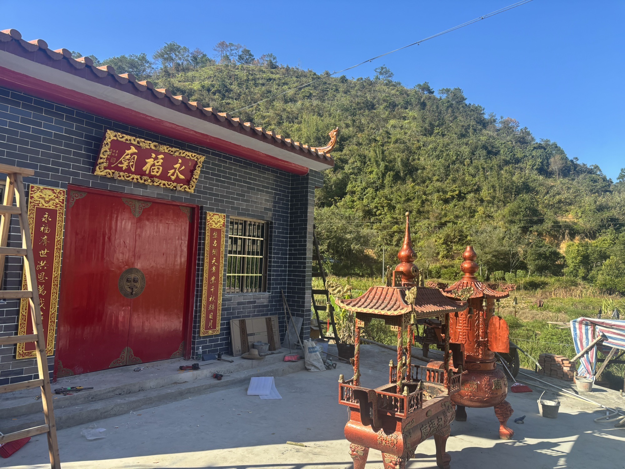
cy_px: 234
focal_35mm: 26
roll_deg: -1.7
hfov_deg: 67.3
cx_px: 312
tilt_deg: +3.9
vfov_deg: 53.1
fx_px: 469
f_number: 1.6
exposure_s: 1/978
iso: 50
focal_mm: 5.96
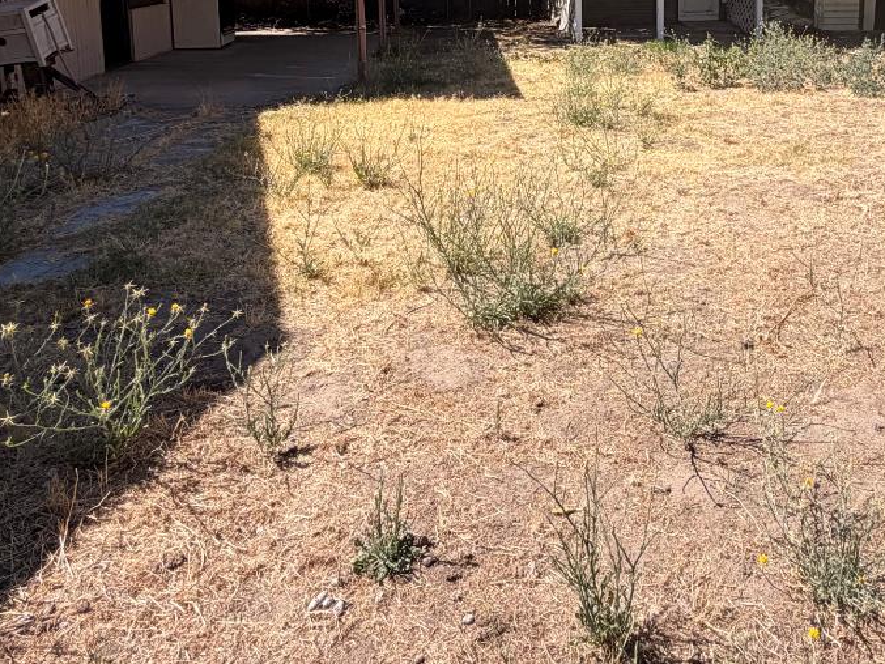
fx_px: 793
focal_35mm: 31
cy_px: 63
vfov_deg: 41.7
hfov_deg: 56.5
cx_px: 618
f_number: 2.2
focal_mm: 2.22
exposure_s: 1/770
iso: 32
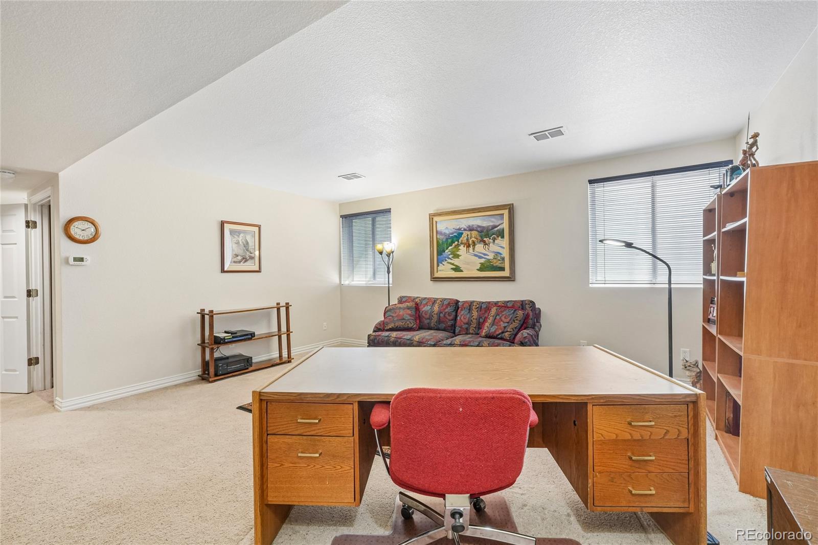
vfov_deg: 77.3
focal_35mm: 15
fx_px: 341
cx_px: 409
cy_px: 272
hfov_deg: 100.4
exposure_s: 1/2.5
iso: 800
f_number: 8
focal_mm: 10
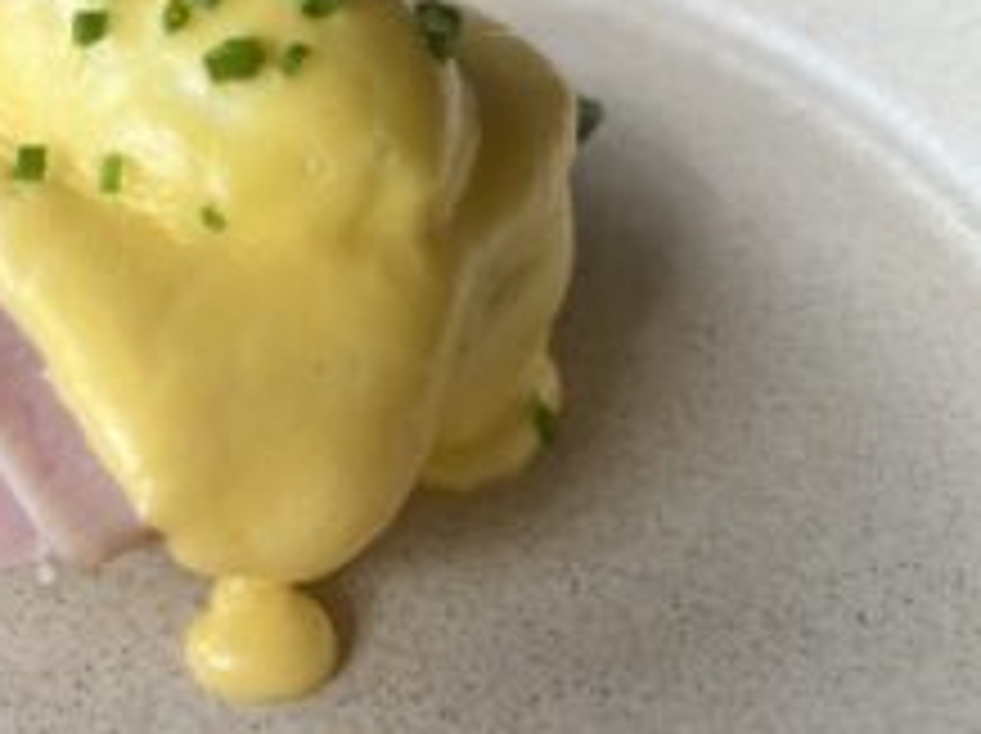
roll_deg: +0.1
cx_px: 176
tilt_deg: -38.2
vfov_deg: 33.0
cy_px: 198
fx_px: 1217
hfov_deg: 41.7
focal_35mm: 43
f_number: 1.6
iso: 50
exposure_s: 1/649
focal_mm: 5.1
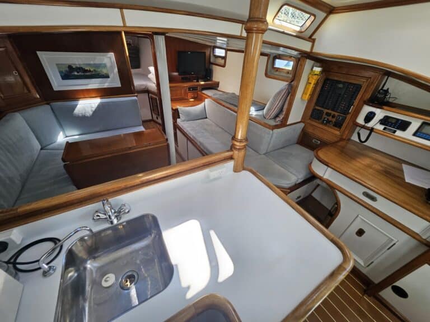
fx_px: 161
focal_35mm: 13
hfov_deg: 106.2
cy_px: 161
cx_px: 215
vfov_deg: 89.9
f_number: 2.2
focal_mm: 1.7
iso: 50
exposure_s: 1/100
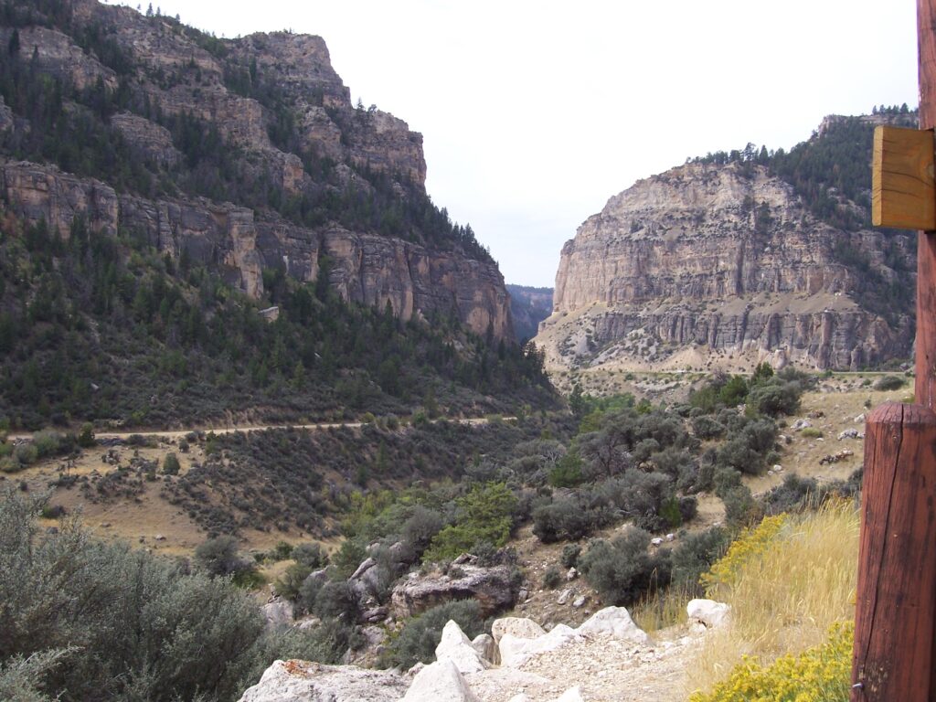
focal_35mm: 42
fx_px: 1136
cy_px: 351
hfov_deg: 44.8
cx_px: 468
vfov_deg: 34.3
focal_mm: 7
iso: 80
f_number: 5.6
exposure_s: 1/250
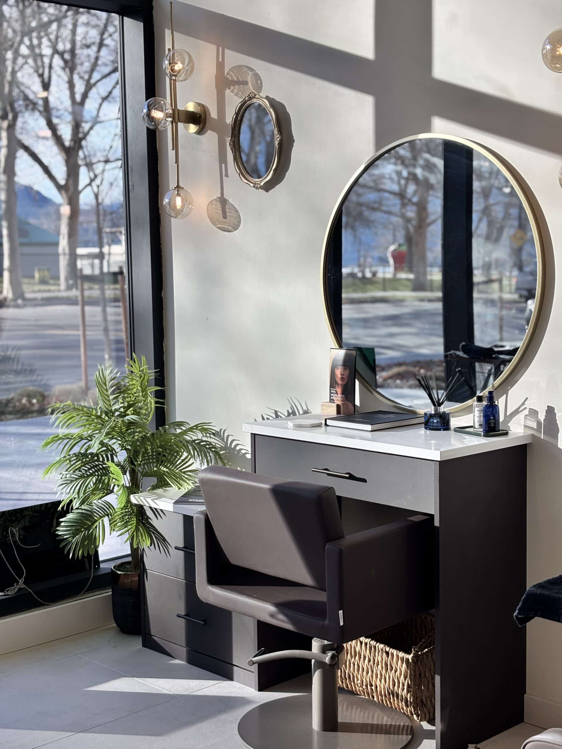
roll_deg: -0.2
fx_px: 1126
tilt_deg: -6.6
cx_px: 281
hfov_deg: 28.0
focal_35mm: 52
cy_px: 374
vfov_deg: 36.8
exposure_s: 1/581
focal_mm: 5.96
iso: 32
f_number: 1.6
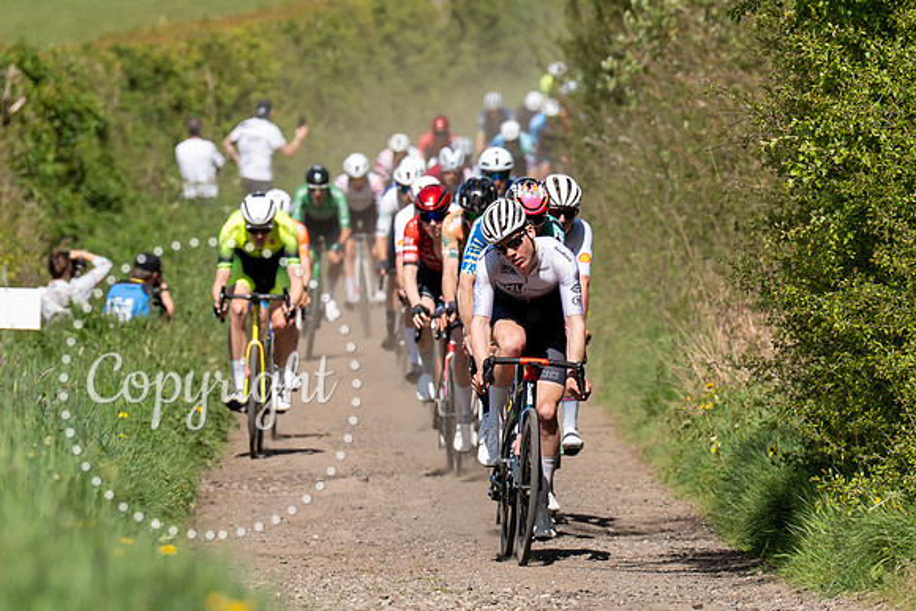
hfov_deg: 4.3
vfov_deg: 2.8
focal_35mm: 484
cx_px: 609
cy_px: 266
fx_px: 12313
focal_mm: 194
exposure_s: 1/1000
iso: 100
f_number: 4
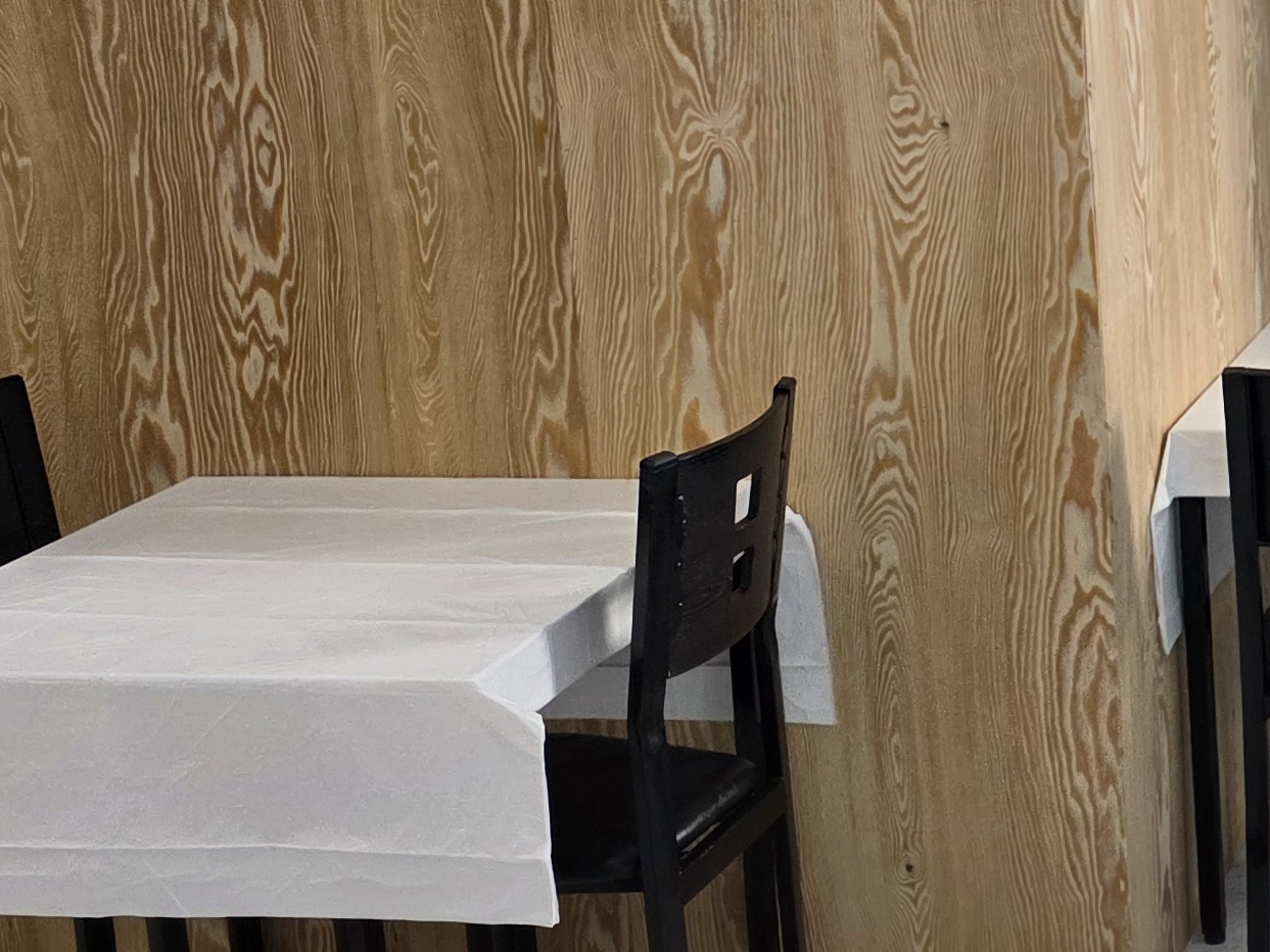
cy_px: 211
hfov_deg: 23.9
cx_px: 1535
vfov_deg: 19.7
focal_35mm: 74
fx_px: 2715
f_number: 1.7
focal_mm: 6.3
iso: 160
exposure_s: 1/120
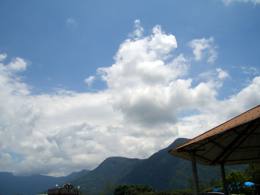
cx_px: 127
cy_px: 100
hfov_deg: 51.4
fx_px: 270
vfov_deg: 39.7
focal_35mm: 36
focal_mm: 5.8
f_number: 4.3
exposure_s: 1/1600
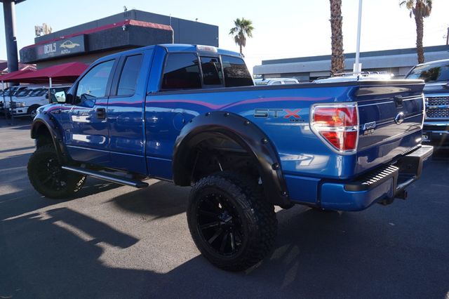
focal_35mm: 28
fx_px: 355
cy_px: 150
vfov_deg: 45.6
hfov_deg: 64.6
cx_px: 224
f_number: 6.3
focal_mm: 19
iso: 100
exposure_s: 1/80
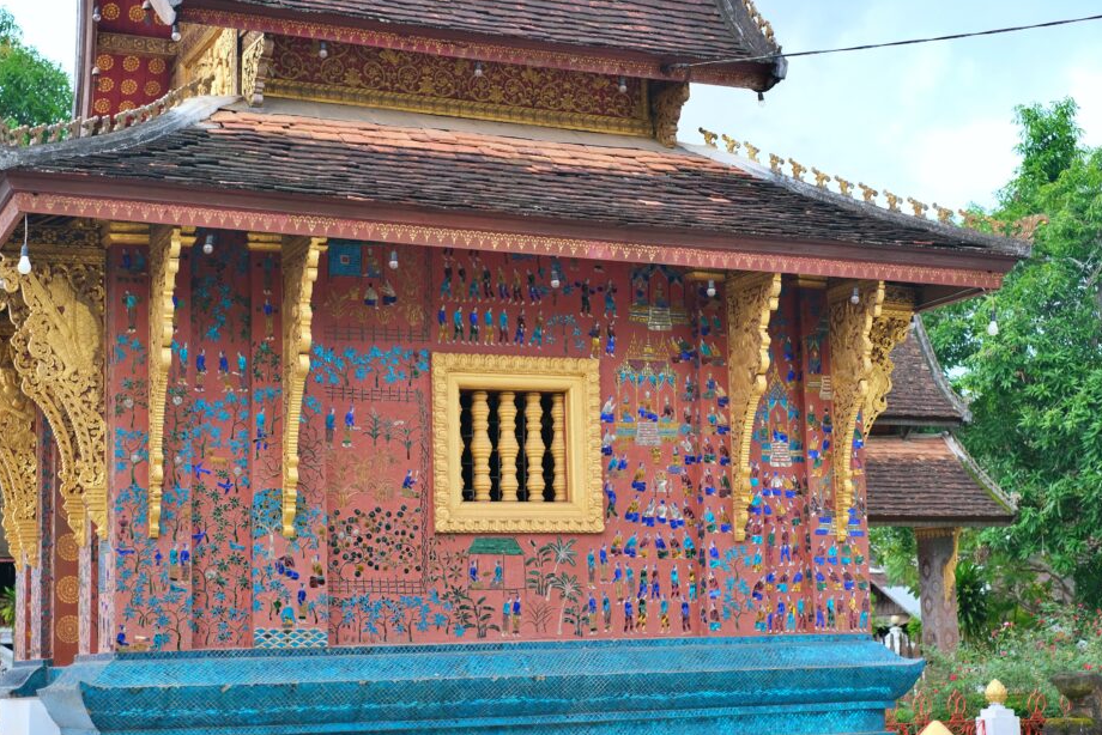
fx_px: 1807
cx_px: 532
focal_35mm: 59
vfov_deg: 23.0
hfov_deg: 33.9
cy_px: 399
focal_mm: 35
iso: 320
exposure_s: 1/480
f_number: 3.6
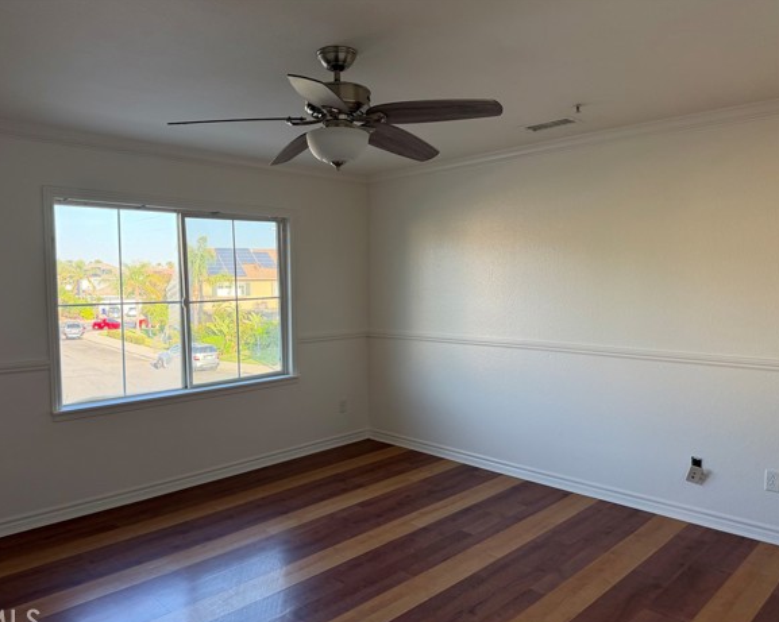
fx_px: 599
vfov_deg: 54.9
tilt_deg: -3.8
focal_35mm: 26
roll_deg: +1.1
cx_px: 355
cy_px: 317
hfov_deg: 65.9
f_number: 1.78
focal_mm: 6.76
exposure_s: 1/210
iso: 160
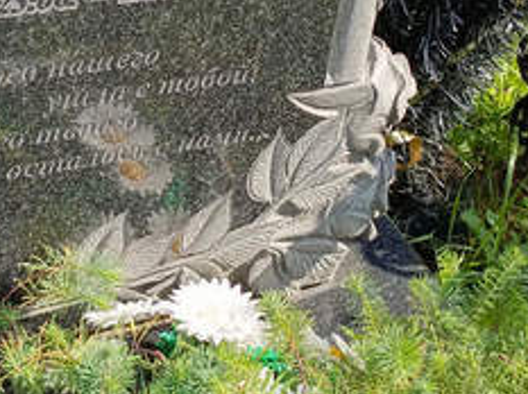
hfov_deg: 22.7
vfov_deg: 16.8
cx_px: 172
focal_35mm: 86
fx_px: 1310
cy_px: 7
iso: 116
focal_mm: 4.76
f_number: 1.69
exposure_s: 1/572
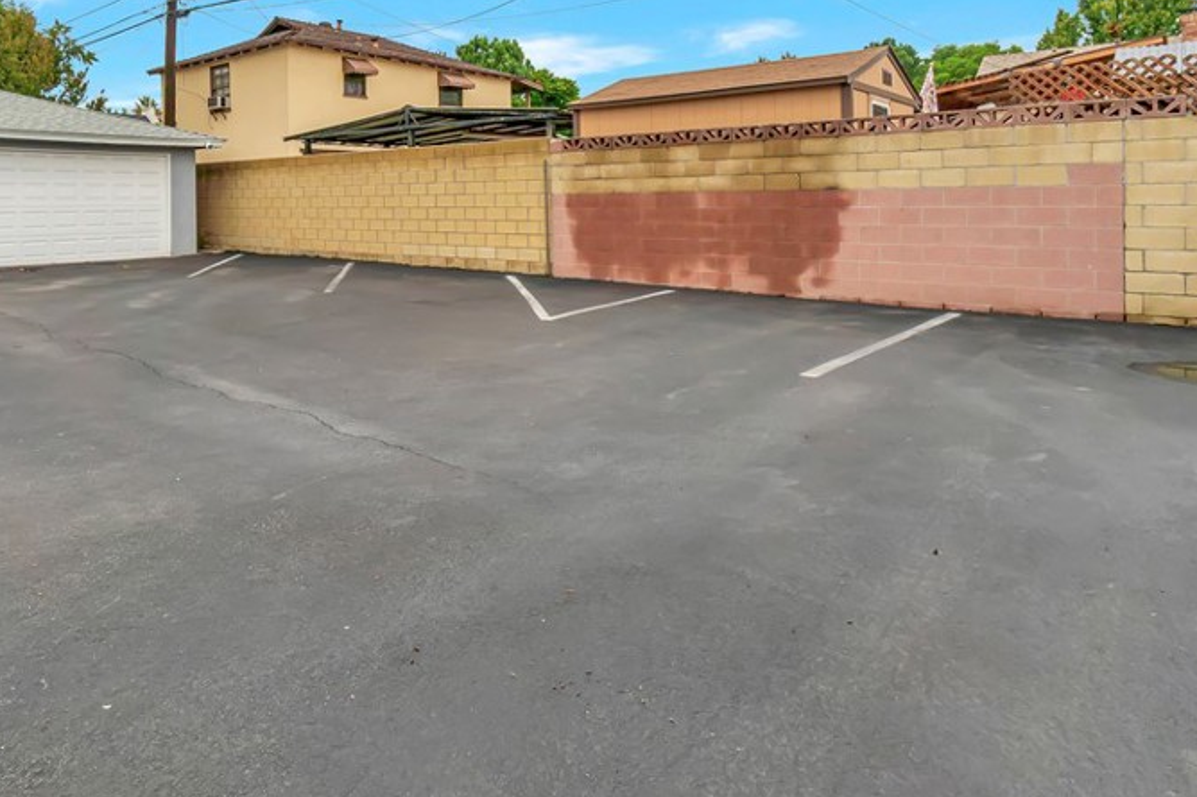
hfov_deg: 73.4
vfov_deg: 54.6
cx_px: 383
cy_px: 311
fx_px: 765
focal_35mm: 23
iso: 100
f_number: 5.6
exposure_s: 1/640
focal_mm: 10
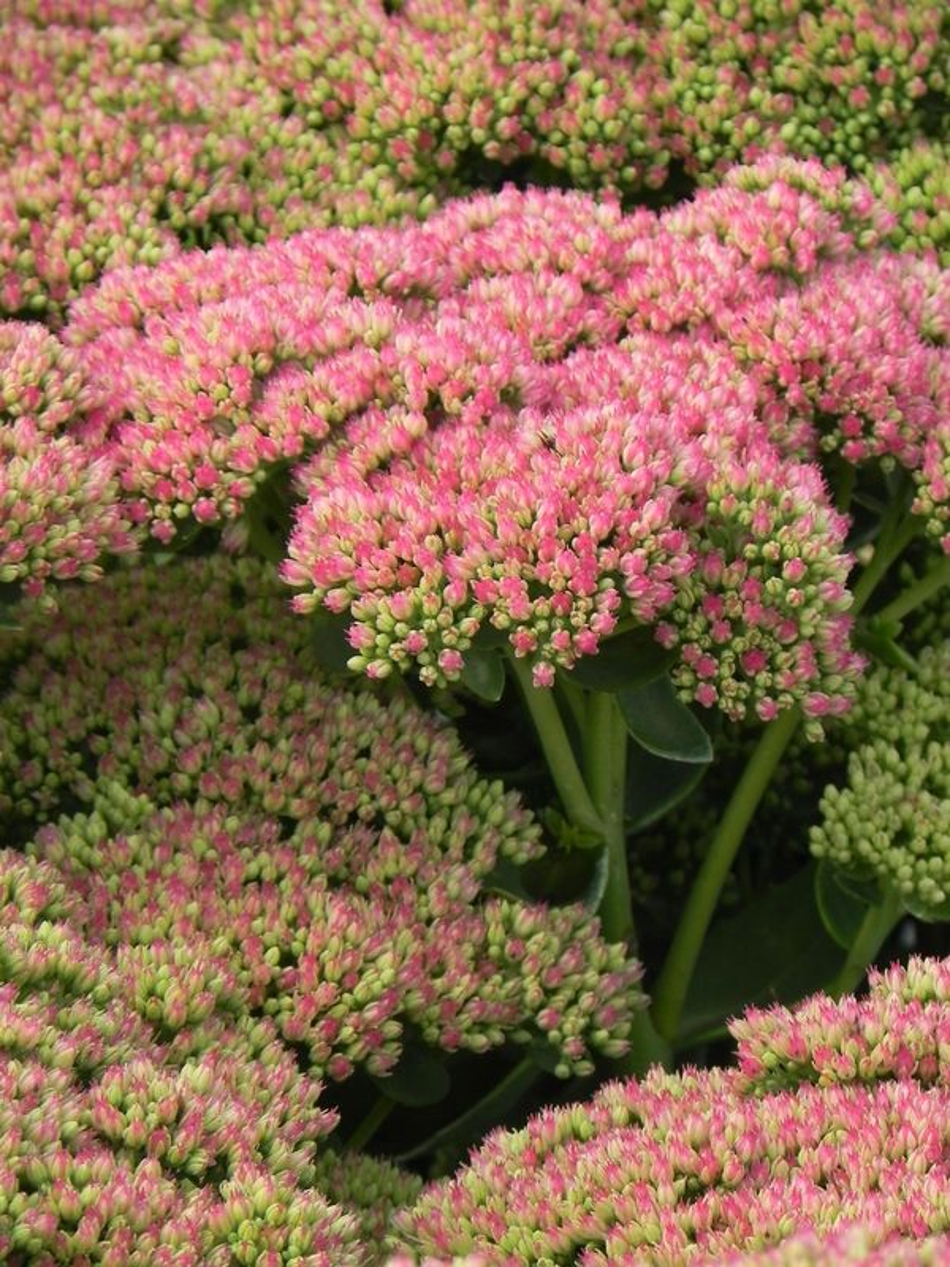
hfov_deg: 5.1
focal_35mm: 291
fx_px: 10648
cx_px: 475
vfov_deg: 6.8
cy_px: 634
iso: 160
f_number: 5
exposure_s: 1/500
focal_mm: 51.8
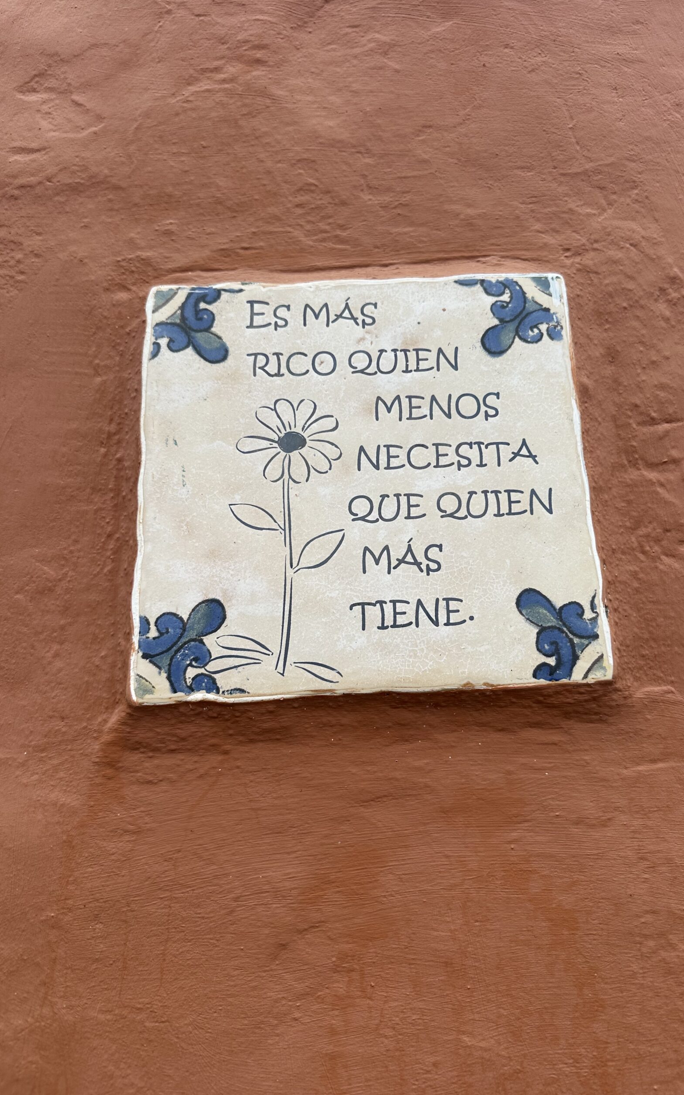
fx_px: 775
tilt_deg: +18.0
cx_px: 384
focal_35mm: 26
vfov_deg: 70.4
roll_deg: +3.3
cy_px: 549
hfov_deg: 47.5
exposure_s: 1/810
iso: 80
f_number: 1.78
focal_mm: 6.86
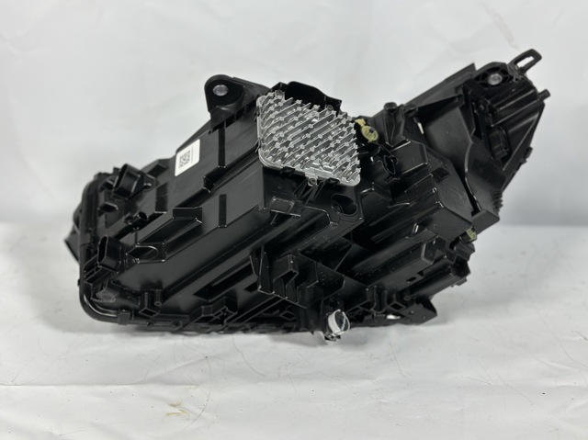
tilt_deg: -21.2
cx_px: 294
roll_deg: +0.2
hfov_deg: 39.7
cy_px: 220
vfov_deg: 30.2
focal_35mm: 48
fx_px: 815
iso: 125
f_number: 1.78
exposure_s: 1/100
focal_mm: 6.86
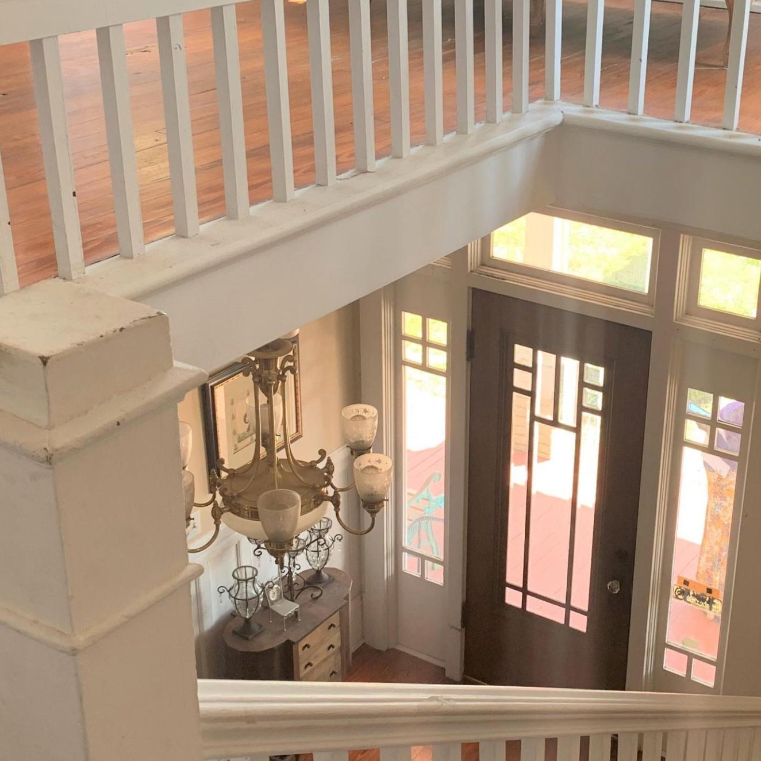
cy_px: 367
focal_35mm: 50
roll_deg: -2.6
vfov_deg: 34.0
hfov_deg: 33.5
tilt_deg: -24.2
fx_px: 1244
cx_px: 552
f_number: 1.8
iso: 64
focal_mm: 4.25
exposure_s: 1/121
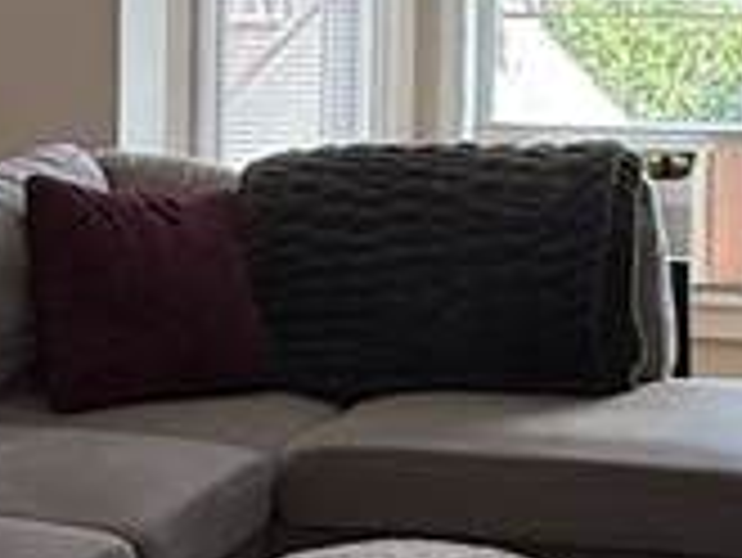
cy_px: 86
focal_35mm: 87
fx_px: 1866
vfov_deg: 16.8
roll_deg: -1.1
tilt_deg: -1.6
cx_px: 504
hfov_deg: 22.4
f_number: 2.2
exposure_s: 1/99
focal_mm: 2.22
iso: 64
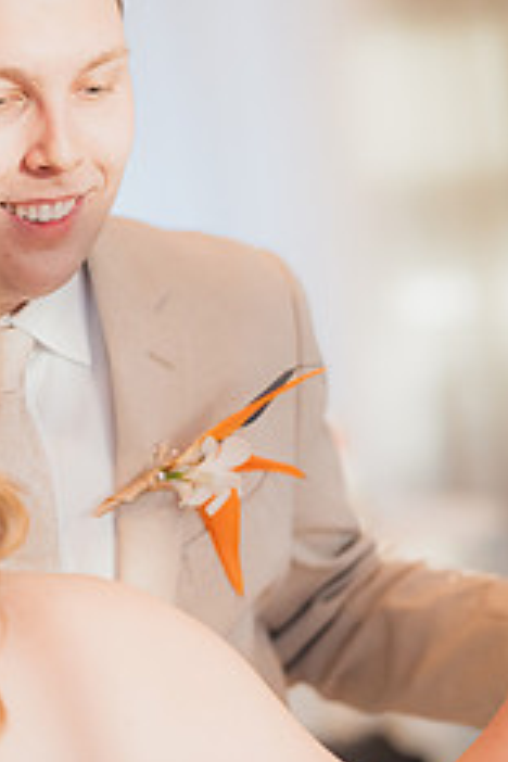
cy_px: 365
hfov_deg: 14.2
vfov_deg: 21.2
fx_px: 2032
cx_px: 117
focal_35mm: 96
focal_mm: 50
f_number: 1.4
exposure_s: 1/1000
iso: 1250
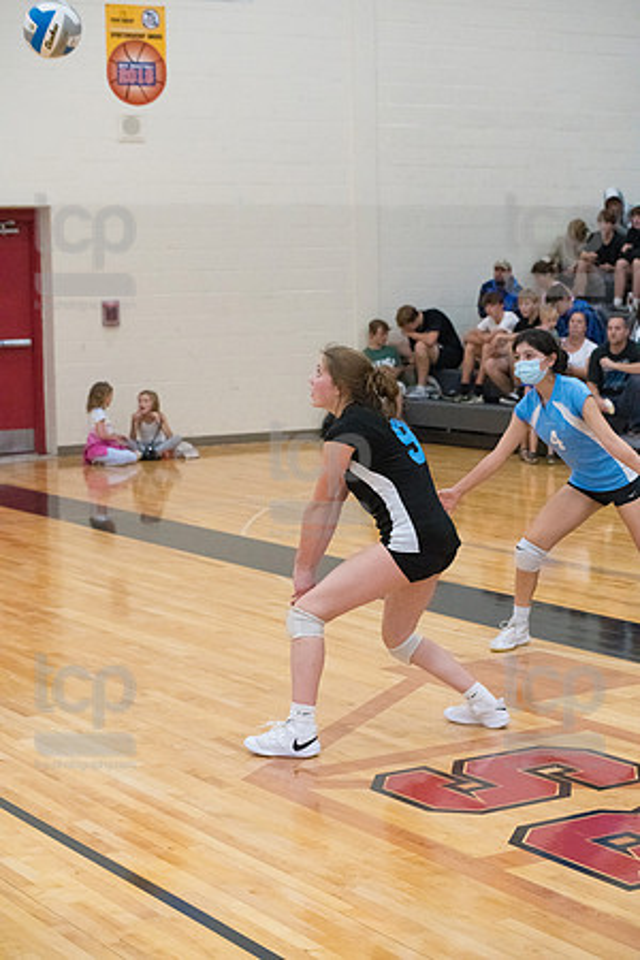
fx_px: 2000
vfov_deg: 27.0
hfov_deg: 18.2
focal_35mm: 75
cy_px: 480
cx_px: 320
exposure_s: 1/1000
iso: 6400
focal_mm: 75
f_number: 4.5
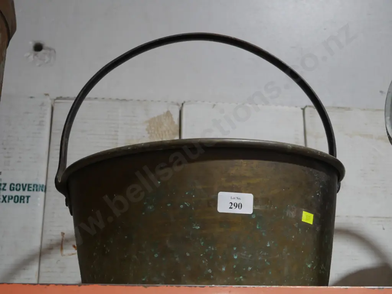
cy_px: 147
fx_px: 566
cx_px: 196
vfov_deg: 29.1
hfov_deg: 38.2
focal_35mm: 50
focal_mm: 25
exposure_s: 1/60
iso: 800
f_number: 5.3
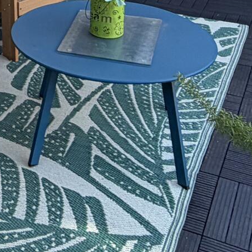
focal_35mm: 82
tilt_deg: -11.4
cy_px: -95
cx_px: -80
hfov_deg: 19.4
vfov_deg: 19.2
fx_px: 675
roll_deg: +3.5
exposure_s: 1/121
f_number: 2.2
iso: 64
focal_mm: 2.22
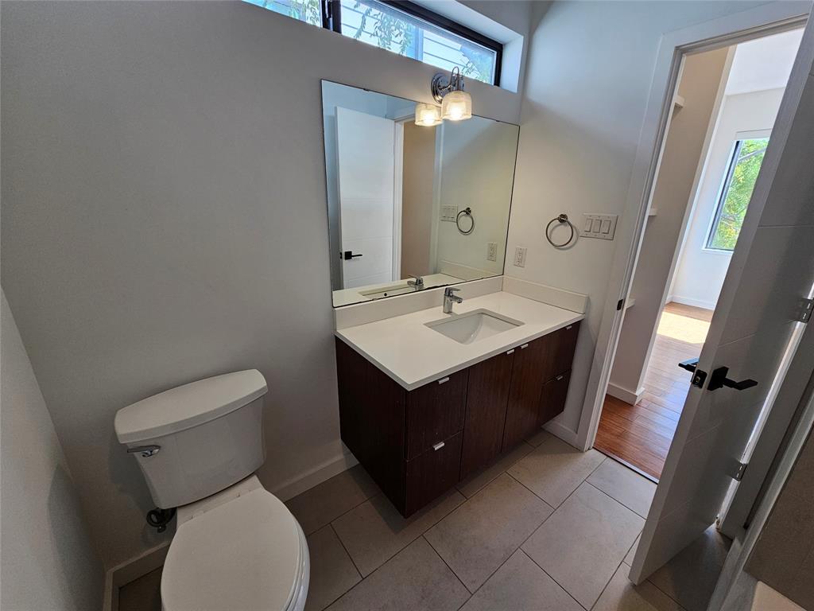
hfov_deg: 106.2
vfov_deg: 89.9
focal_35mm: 13
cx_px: 407
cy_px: 306
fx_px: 306
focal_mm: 2.2
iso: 80
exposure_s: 1/120
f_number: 2.2
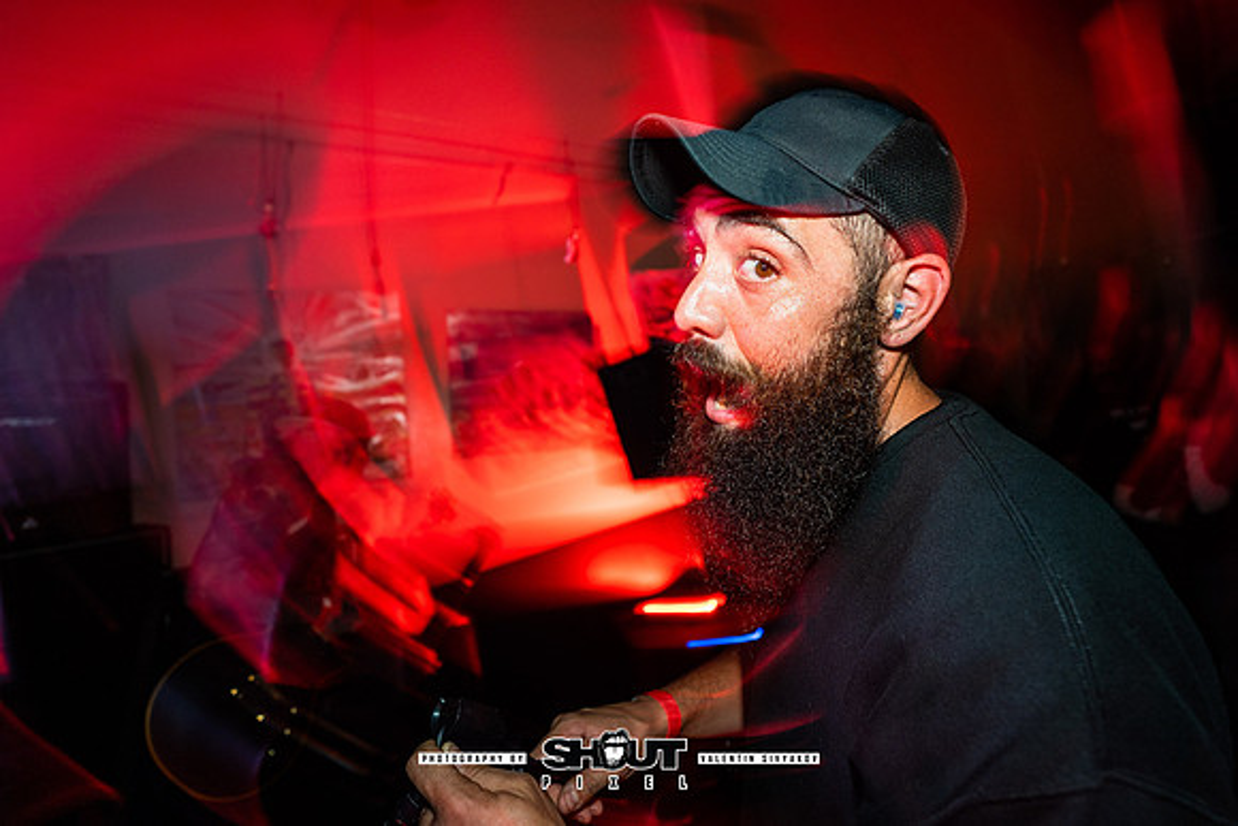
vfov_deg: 75.7
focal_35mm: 15
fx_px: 530
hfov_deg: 98.6
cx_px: 681
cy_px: 372
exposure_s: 1/10
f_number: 2.8
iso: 320
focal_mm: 14
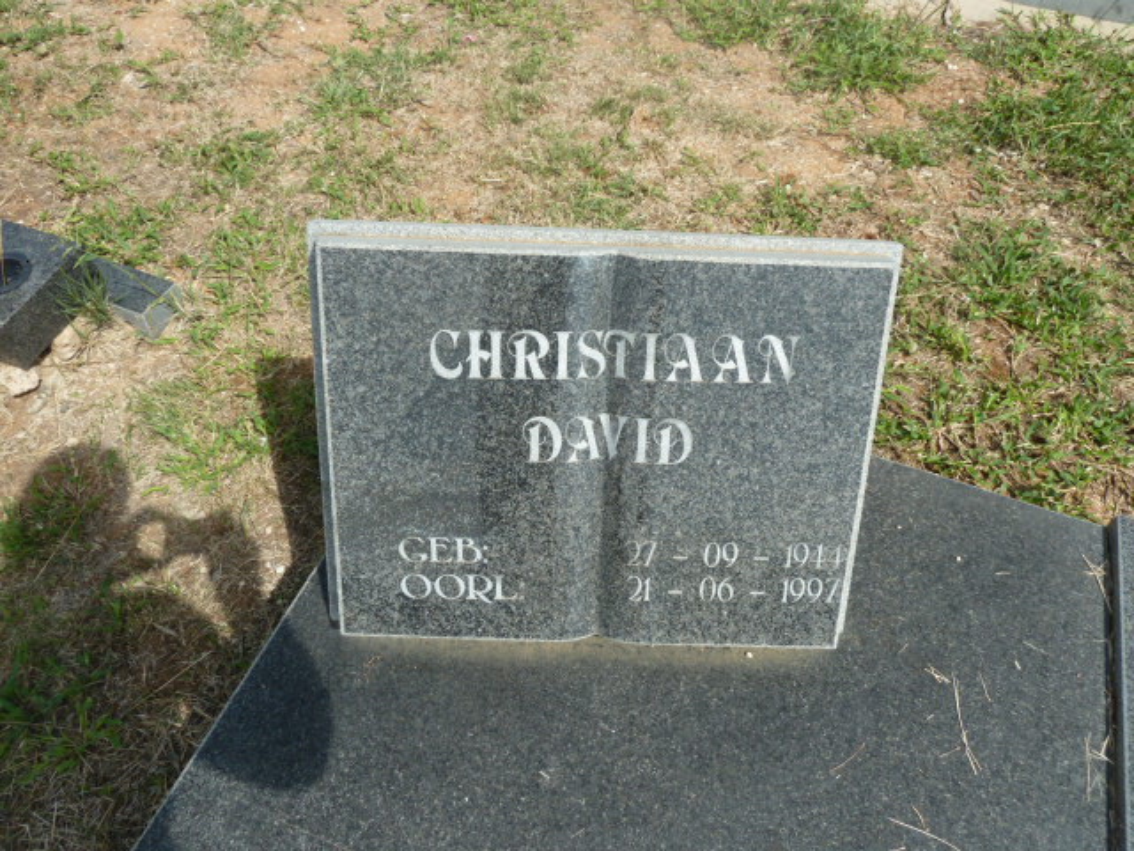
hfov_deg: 69.4
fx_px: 819
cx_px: 567
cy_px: 426
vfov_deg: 54.9
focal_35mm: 25
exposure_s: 1/400
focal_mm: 4.1
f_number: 4
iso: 80
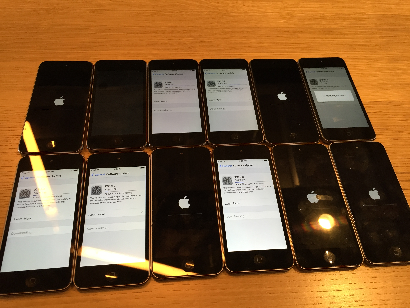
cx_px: 205
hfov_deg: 61.7
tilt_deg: -56.5
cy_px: 154
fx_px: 343
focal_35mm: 29
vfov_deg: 48.2
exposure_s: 1/30
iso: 64
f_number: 2.2
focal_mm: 4.15
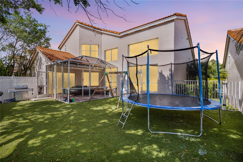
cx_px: 122
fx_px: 108
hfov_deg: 96.7
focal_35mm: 16
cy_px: 81
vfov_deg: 73.7
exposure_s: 1/160
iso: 100
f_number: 8
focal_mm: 16
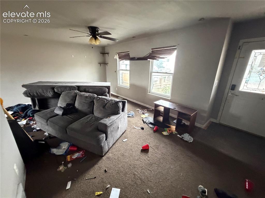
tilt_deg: -20.4
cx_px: 132
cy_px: 99
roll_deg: -1.2
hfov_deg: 102.1
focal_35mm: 14
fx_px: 107
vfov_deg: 85.6
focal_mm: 2.22
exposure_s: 1/60
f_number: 2.2
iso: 1250
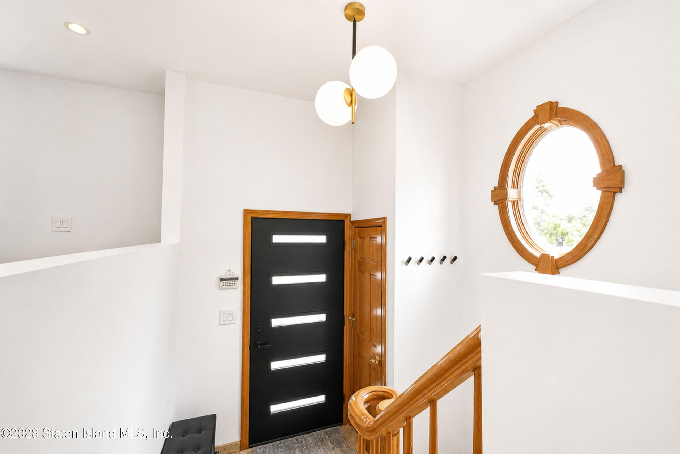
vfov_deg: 77.3
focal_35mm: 15
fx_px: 283
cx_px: 340
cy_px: 227
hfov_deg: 100.4
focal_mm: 10
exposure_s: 1/60
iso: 1250
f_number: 9
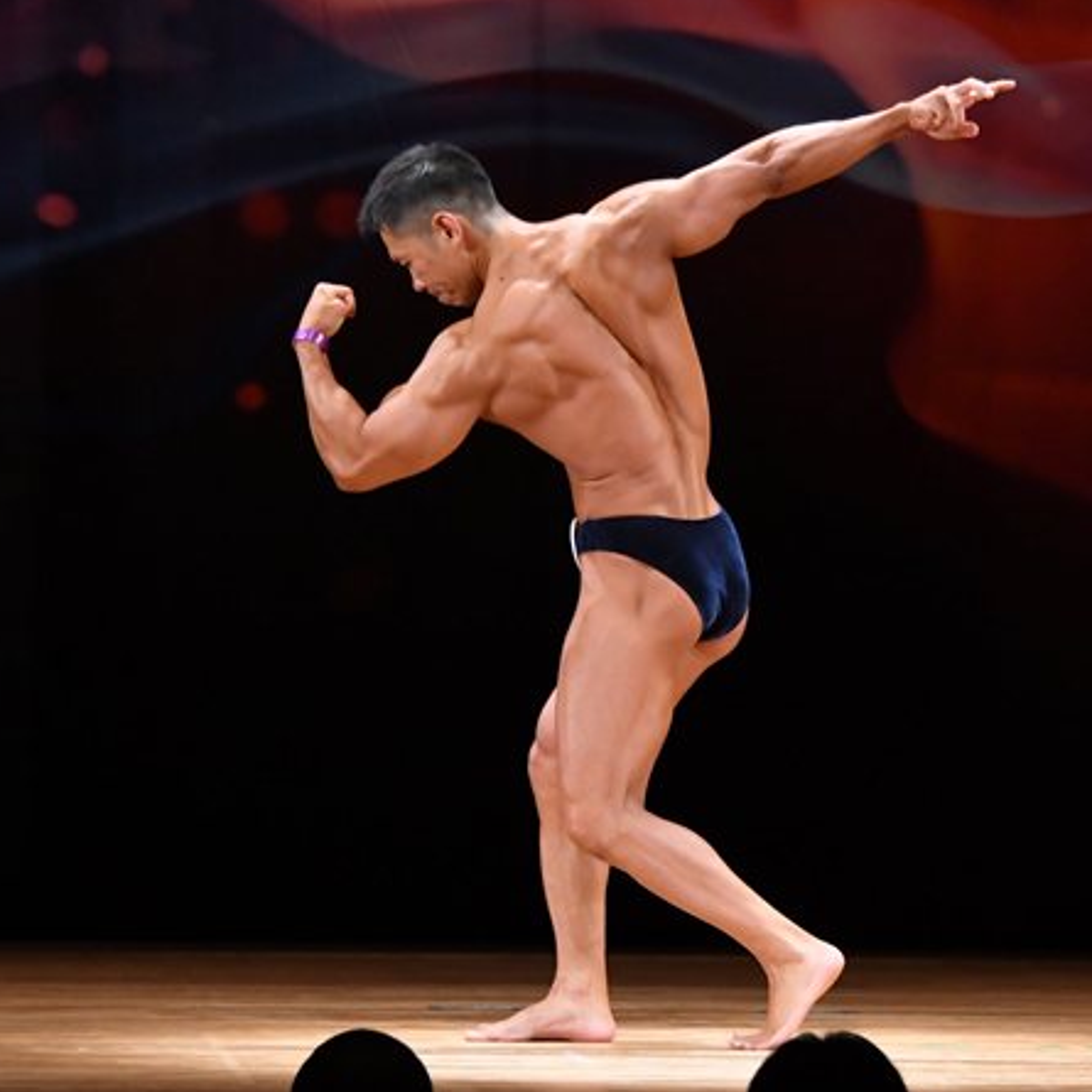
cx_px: 676
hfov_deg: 5.3
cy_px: 498
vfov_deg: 5.3
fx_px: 11885
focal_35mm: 333
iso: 4000
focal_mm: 150
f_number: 5.6
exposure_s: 1/400
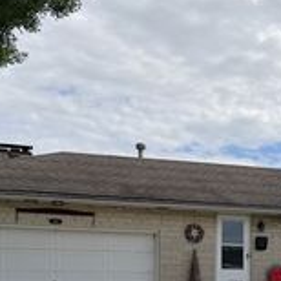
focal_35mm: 69
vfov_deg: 24.0
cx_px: 252
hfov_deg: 24.3
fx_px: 634
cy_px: 275
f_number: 1.78
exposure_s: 1/9091
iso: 80
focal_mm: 6.76
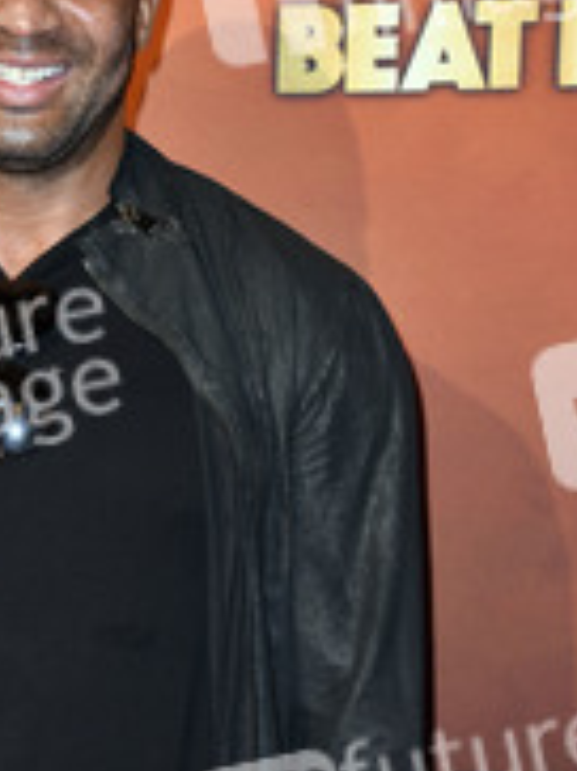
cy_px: 602
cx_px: 25
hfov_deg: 11.2
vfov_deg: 15.0
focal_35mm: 131
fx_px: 2918
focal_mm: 62
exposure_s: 1/160
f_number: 5.6
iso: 400
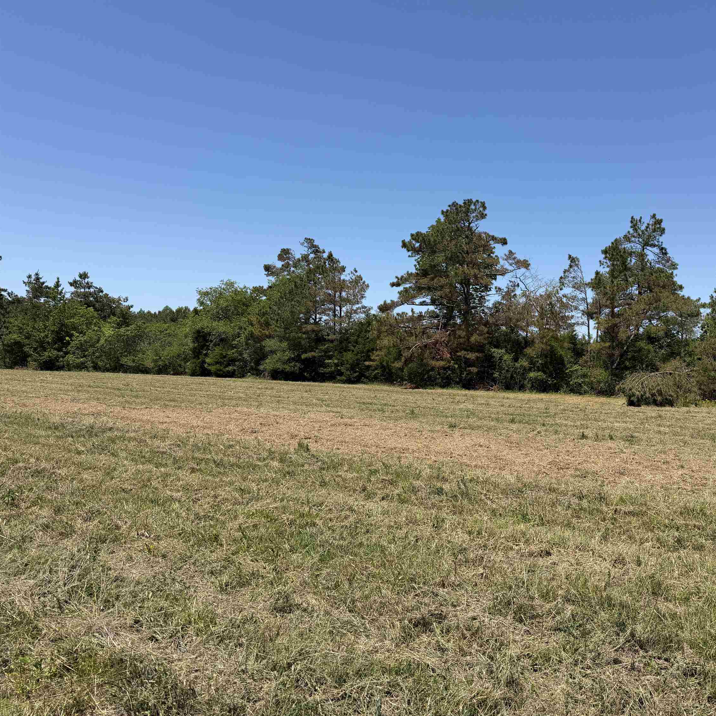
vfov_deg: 55.6
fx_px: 679
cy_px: 362
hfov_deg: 54.3
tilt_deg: +0.4
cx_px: 488
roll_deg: -0.7
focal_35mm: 29
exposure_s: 1/4975
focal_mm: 6.76
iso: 80
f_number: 1.78
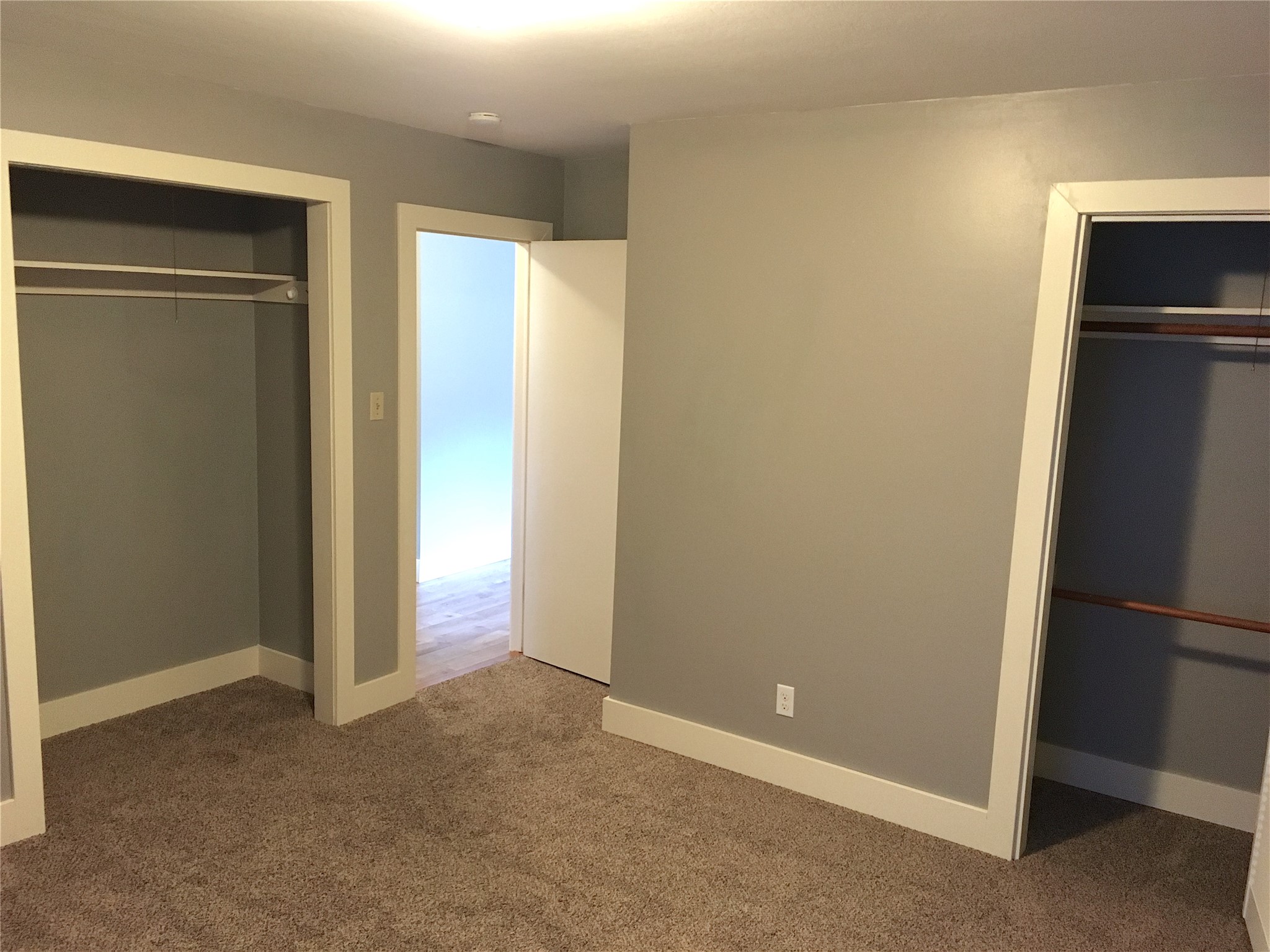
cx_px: 635
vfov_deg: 48.2
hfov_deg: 61.7
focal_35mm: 29
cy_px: 476
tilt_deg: -10.2
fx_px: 1064
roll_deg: -1.7
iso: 200
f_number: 2.2
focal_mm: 4.15
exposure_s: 1/24
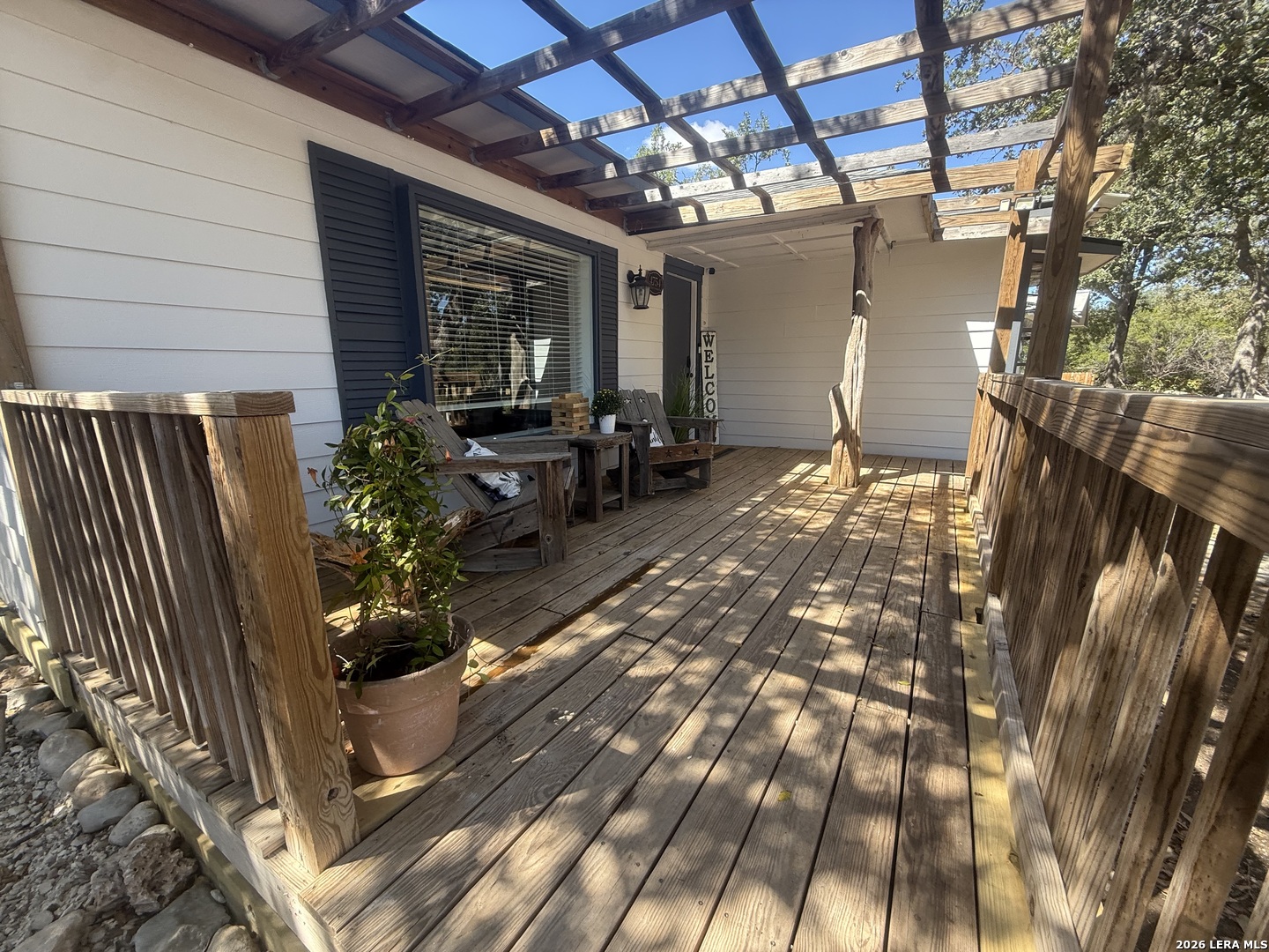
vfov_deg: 85.7
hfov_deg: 102.1
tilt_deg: -10.9
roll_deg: +0.1
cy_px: 476
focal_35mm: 14
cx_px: 634
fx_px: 513
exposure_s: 1/251
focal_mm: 2.22
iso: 50
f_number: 2.2
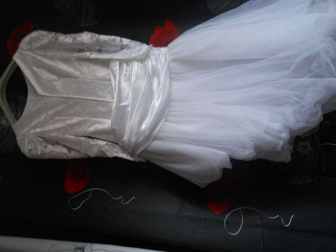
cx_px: 174
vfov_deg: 53.0
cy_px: 131
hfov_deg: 67.3
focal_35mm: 26
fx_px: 252
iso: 250
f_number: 3.2
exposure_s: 1/30
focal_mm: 4.5
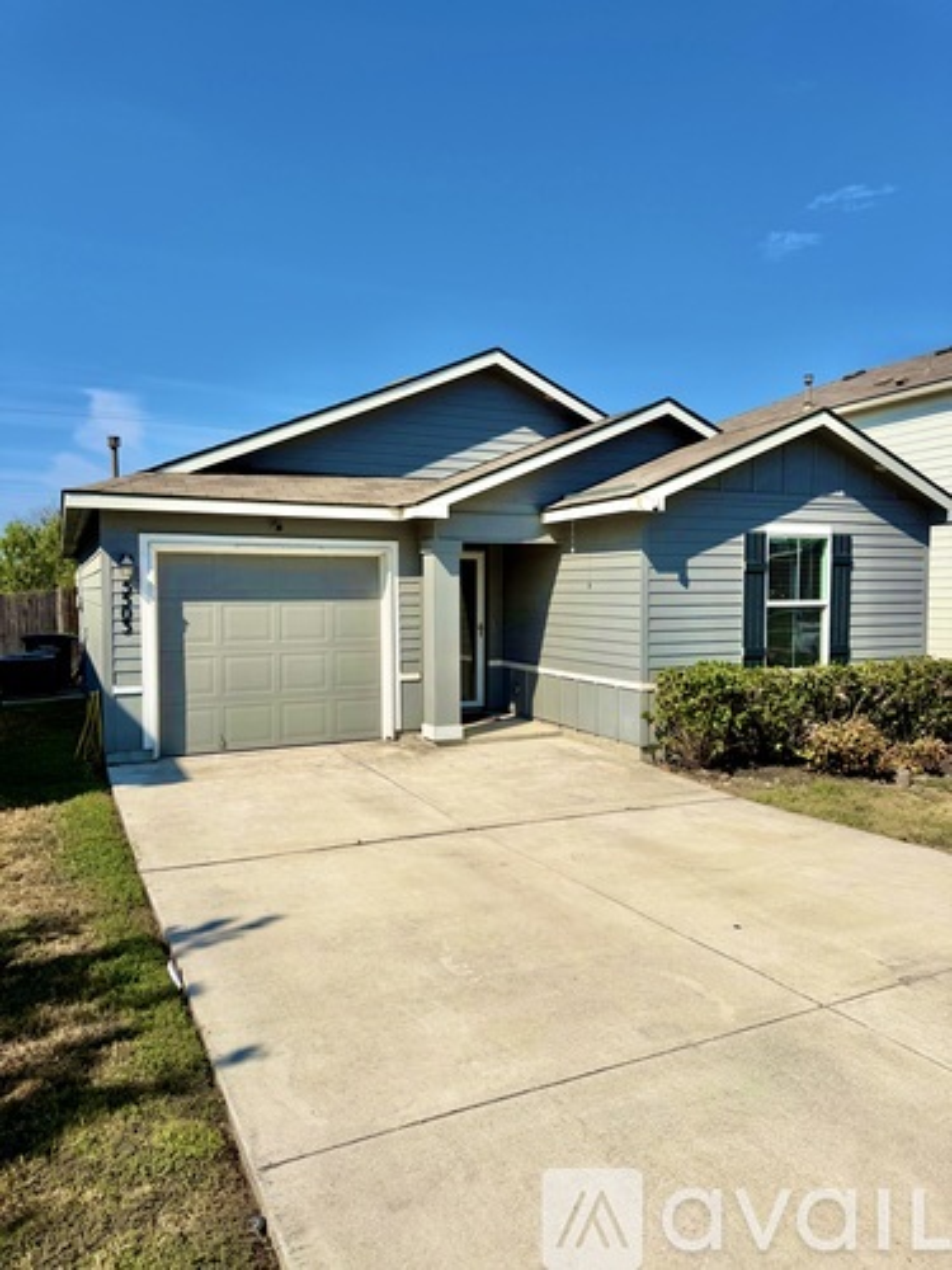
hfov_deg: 56.8
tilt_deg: -2.5
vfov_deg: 71.6
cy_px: 635
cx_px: 476
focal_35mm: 24
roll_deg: -0.1
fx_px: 880
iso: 80
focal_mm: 6.76
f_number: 1.78
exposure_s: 1/11905
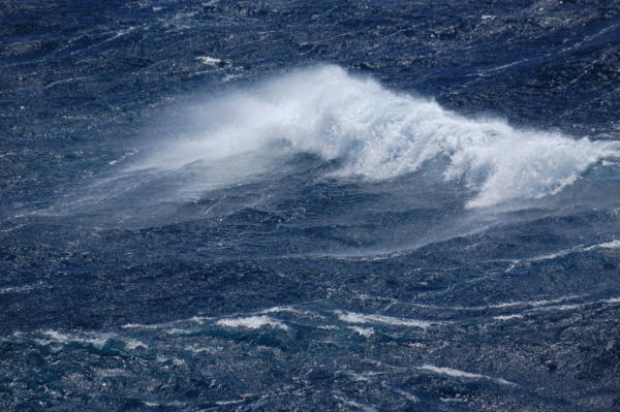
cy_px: 206
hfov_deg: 4.6
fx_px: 7743
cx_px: 310
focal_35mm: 450
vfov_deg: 3.0
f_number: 8
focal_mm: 300
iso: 720
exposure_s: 1/1000
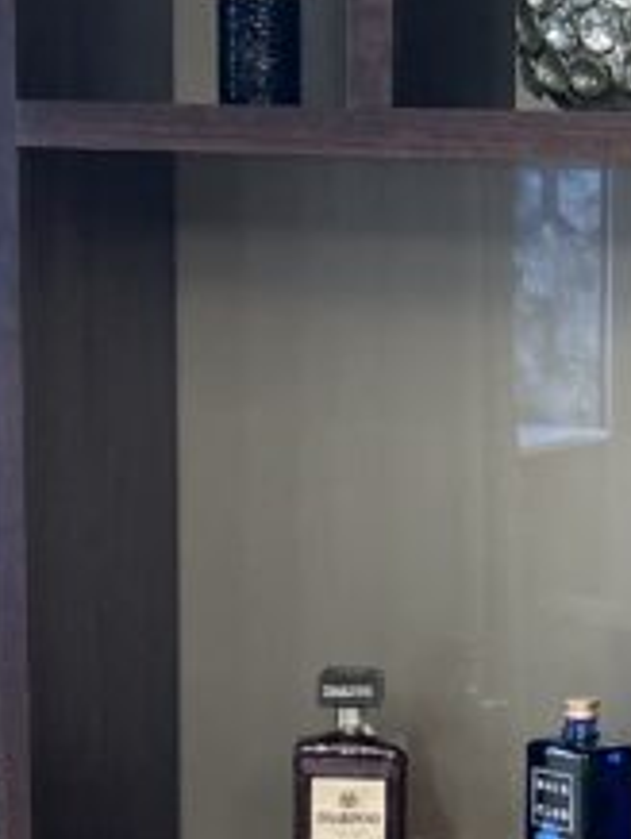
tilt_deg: -11.2
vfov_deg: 15.9
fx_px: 2959
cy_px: 816
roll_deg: -1.1
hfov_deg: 12.0
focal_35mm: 122
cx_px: 631
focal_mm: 5.7
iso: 160
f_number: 1.5
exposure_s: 1/50
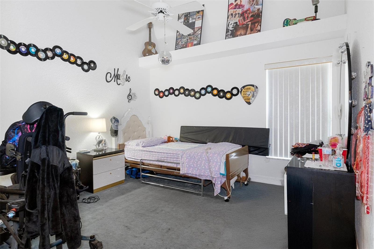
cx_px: 187
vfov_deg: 63.2
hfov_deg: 85.4
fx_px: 203
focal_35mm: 20
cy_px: 124
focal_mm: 13
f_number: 8
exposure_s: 1/1.25
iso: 640
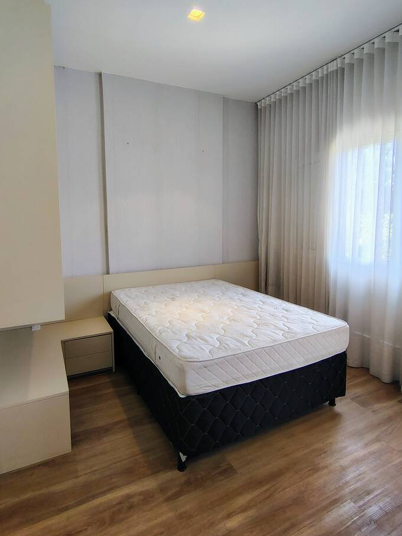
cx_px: 183
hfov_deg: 68.6
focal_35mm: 19
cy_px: 244
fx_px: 294
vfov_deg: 84.5
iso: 338
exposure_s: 1/60
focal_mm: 2.13
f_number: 2.2
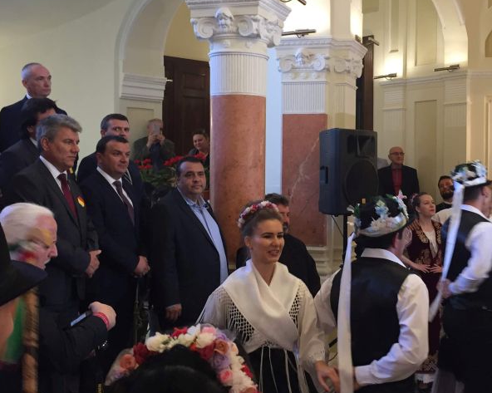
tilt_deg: +0.6
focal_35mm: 49
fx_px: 713
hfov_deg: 37.5
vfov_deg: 30.8
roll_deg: -0.1
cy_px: 165
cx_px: 346
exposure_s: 1/33
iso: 125
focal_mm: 4.15
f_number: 2.2
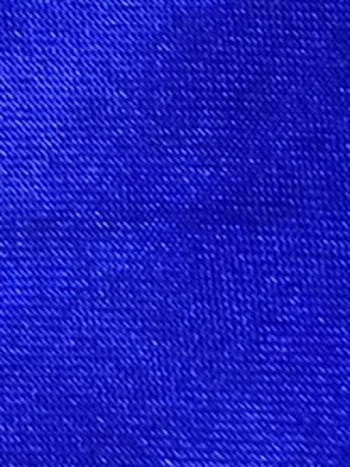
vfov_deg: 5.4
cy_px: -599
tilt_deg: -68.7
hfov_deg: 4.1
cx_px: -609
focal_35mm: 356
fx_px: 4799
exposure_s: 1/50
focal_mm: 6.86
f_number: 1.78
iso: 160
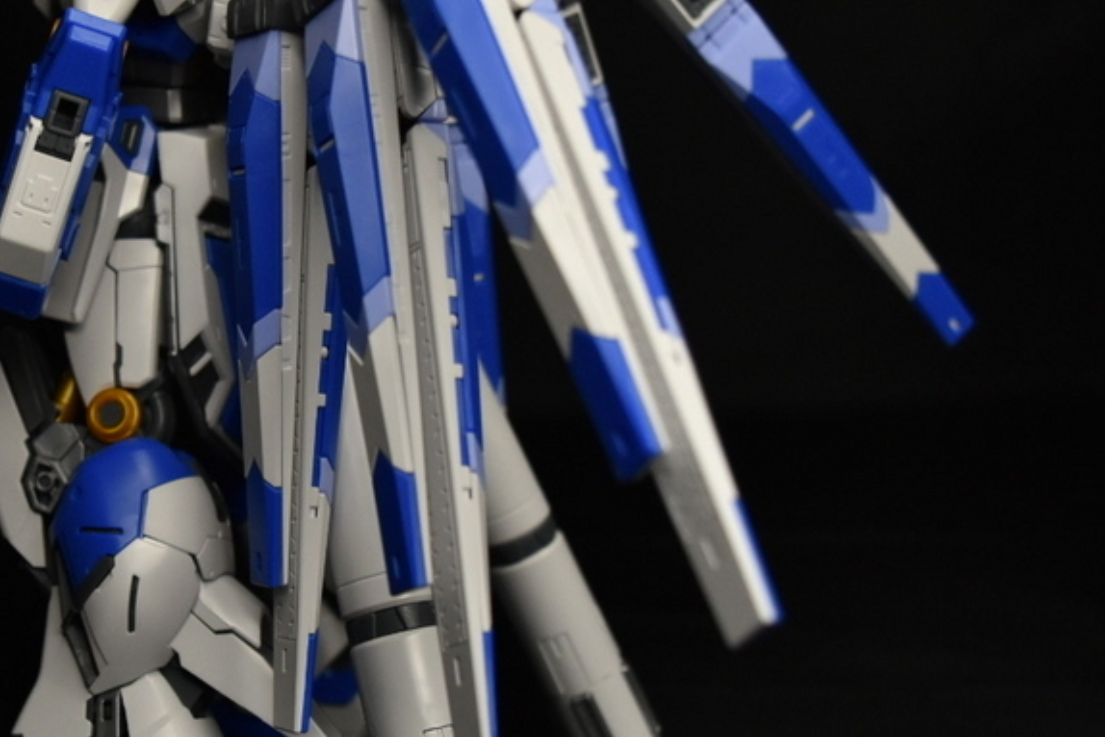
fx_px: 2118
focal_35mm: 69
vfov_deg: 19.7
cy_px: 398
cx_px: 343
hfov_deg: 29.0
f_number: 4
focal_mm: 22
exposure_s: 1/50
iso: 800
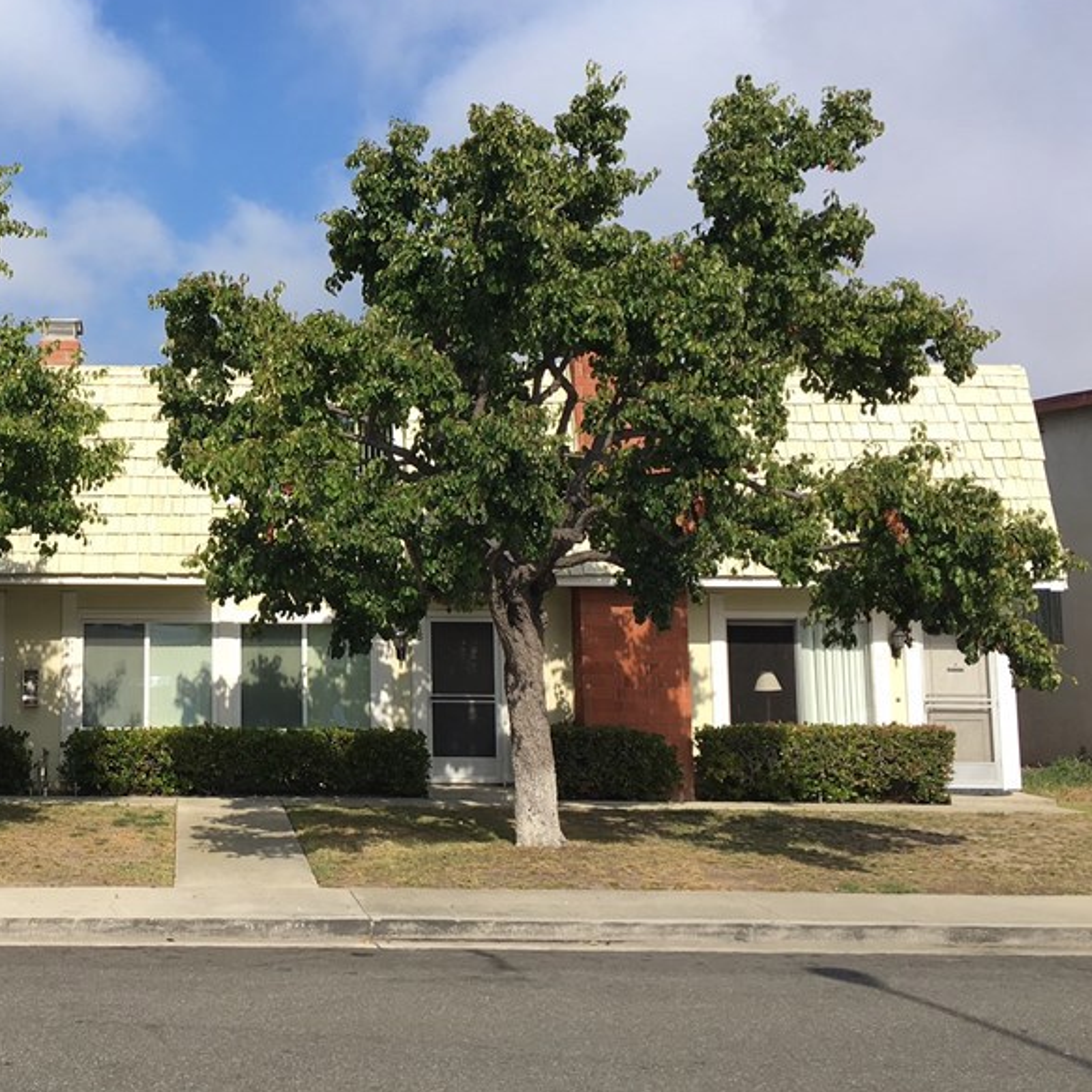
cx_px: 178
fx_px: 1606
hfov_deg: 36.0
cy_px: 480
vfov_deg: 37.5
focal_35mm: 45
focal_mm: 4.15
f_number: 2.2
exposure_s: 1/1637
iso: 25
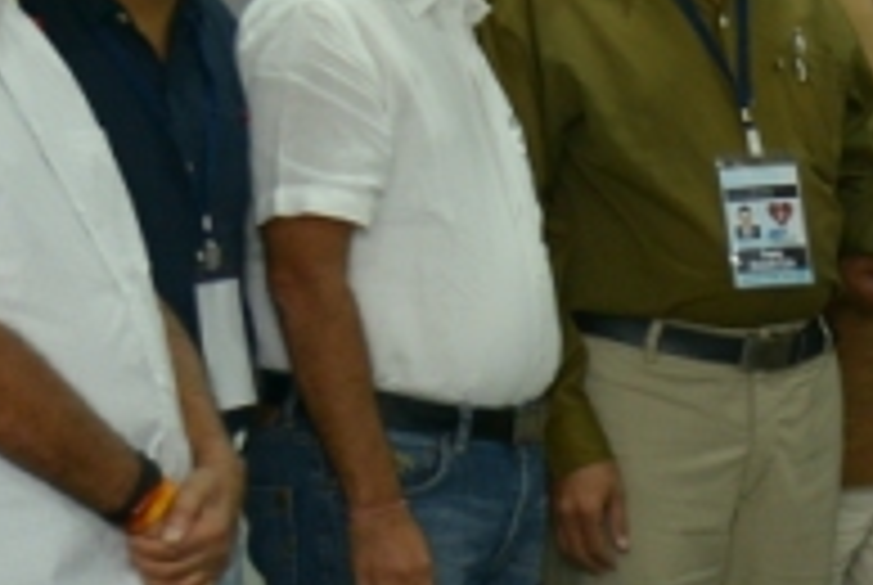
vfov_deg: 5.5
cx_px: 1251
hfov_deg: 8.0
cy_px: 218
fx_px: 6145
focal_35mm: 253
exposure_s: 1/125
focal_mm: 48
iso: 1250
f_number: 4
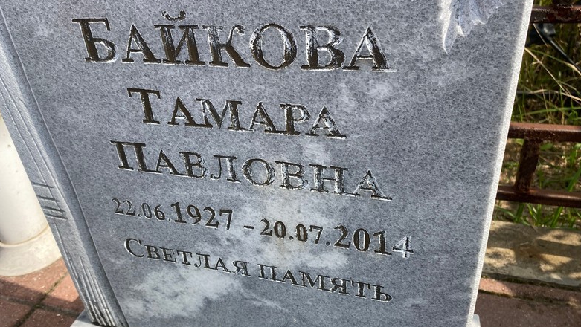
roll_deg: +7.1
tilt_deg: -31.0
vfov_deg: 40.2
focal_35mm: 29
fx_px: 447
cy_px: 166
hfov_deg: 66.0
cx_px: 284
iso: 32
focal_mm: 4.25
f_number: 1.8
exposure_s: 1/1701
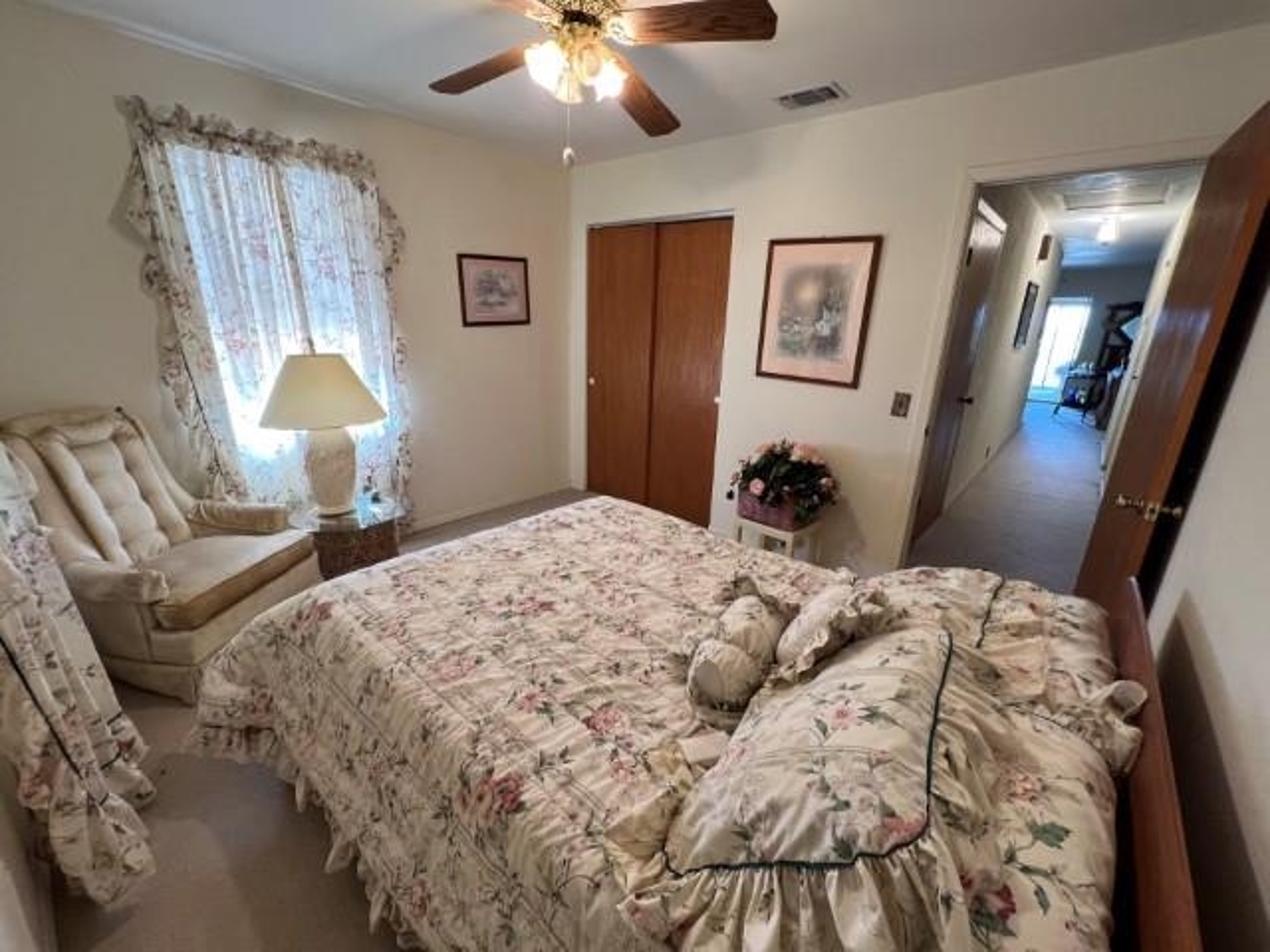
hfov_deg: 106.2
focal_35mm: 13
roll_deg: +0.0
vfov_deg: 89.9
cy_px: 476
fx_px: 477
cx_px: 635
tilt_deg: -18.1
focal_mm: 1.57
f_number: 1.8
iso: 160
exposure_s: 1/60
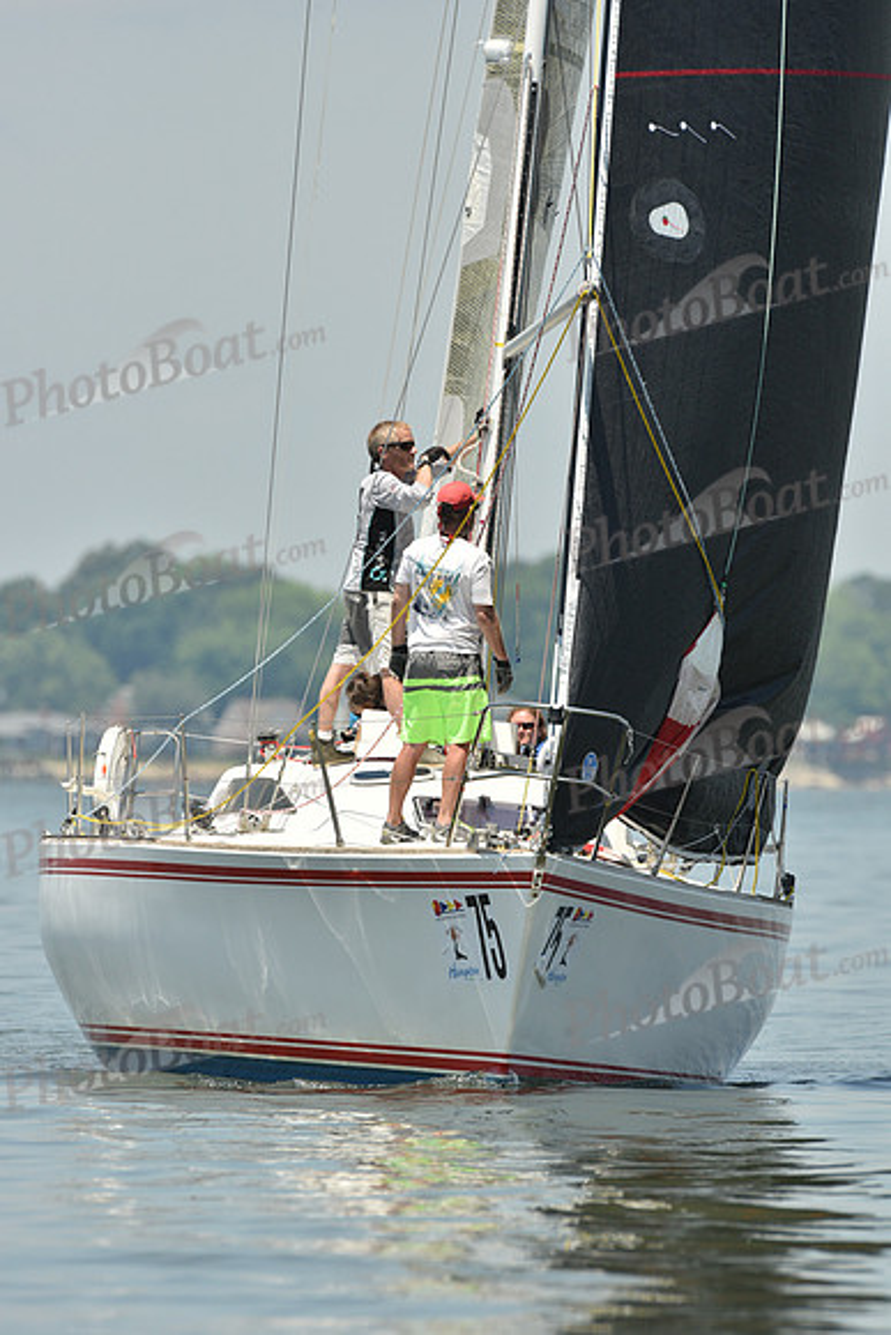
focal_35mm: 600
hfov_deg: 2.3
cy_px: 668
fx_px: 22260
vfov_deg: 3.4
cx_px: 446
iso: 320
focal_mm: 600
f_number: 9
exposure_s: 1/1000
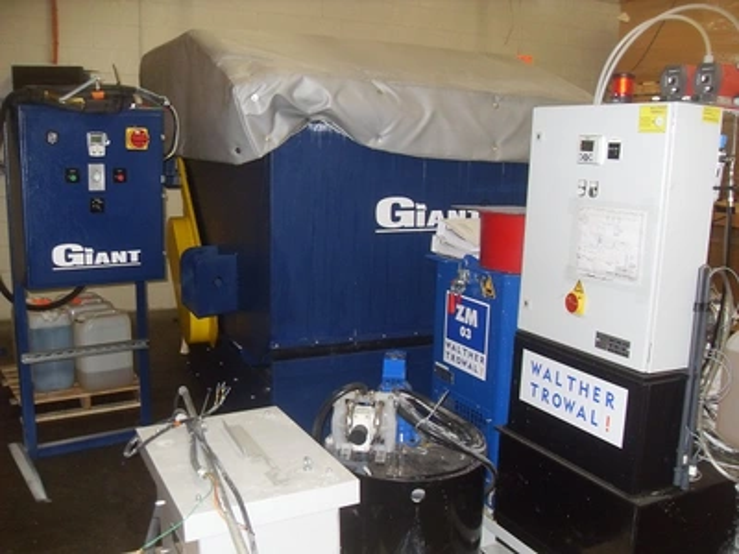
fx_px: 726
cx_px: 370
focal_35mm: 34
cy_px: 277
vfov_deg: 41.8
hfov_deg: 54.0
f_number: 2.8
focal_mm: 6.3
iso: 200
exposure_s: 1/45
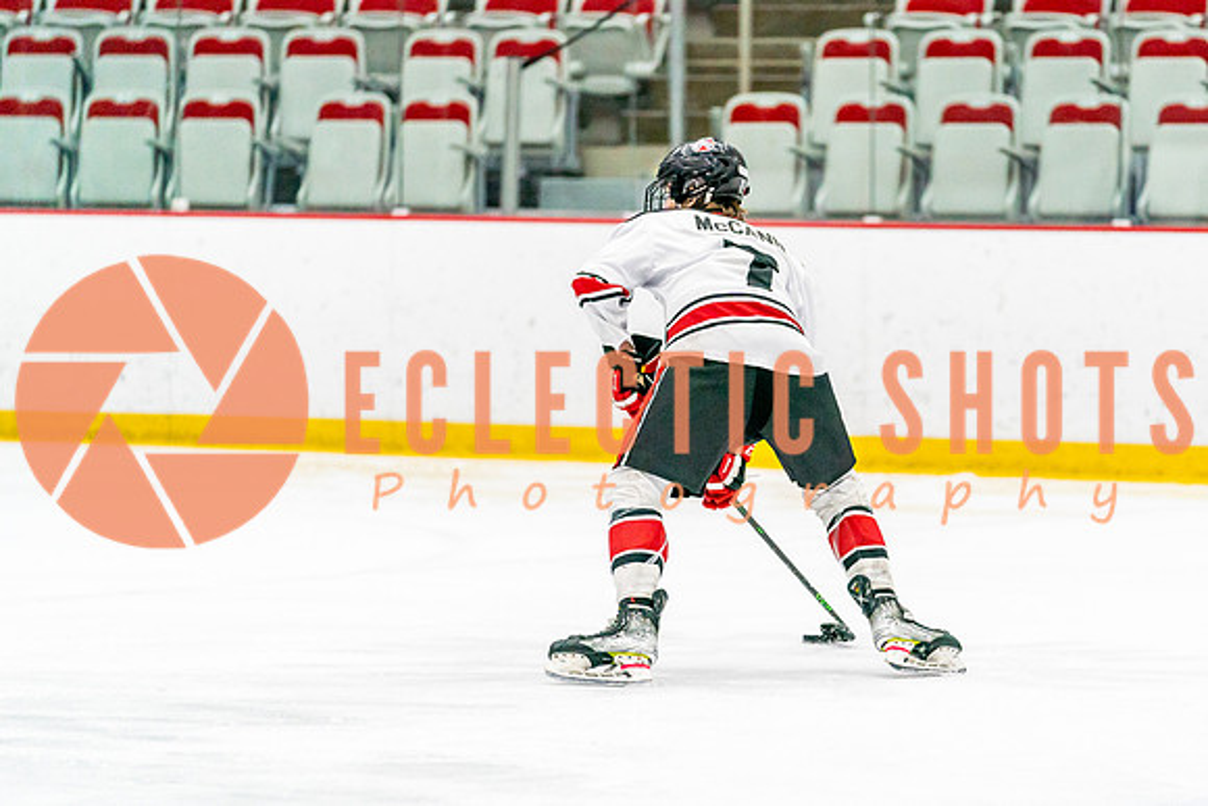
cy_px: 403
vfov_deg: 5.7
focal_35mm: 239
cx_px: 748
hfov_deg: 8.6
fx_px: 8036
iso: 3200
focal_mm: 192
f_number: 2.8
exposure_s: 1/1250
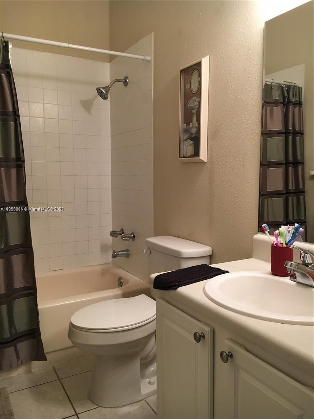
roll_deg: +0.0
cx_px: 157
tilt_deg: -6.3
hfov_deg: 48.2
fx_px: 351
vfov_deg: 61.7
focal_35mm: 29
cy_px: 210
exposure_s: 1/30
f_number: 2.2
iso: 80
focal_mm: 4.15
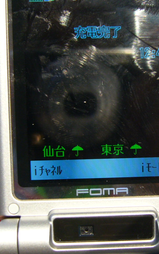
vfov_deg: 33.0
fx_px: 430
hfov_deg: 20.9
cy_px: 135
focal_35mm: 62
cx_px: 105
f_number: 2.8
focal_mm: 5.8
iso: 125
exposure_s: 1/15
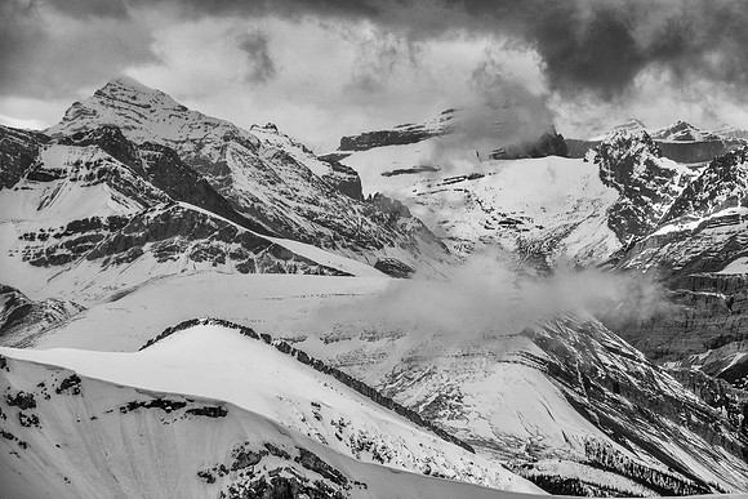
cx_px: 374
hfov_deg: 14.2
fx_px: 3013
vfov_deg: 9.5
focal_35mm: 145
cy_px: 250
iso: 100
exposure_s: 1/200
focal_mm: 52.59
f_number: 8
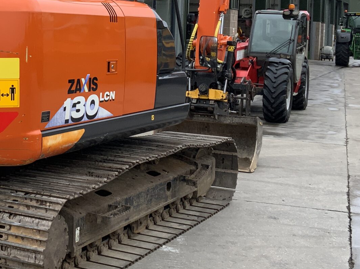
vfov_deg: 20.7
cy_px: 51
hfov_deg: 27.3
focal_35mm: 70
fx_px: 728
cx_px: 81
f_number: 1.8
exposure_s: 1/642
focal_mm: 3
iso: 16
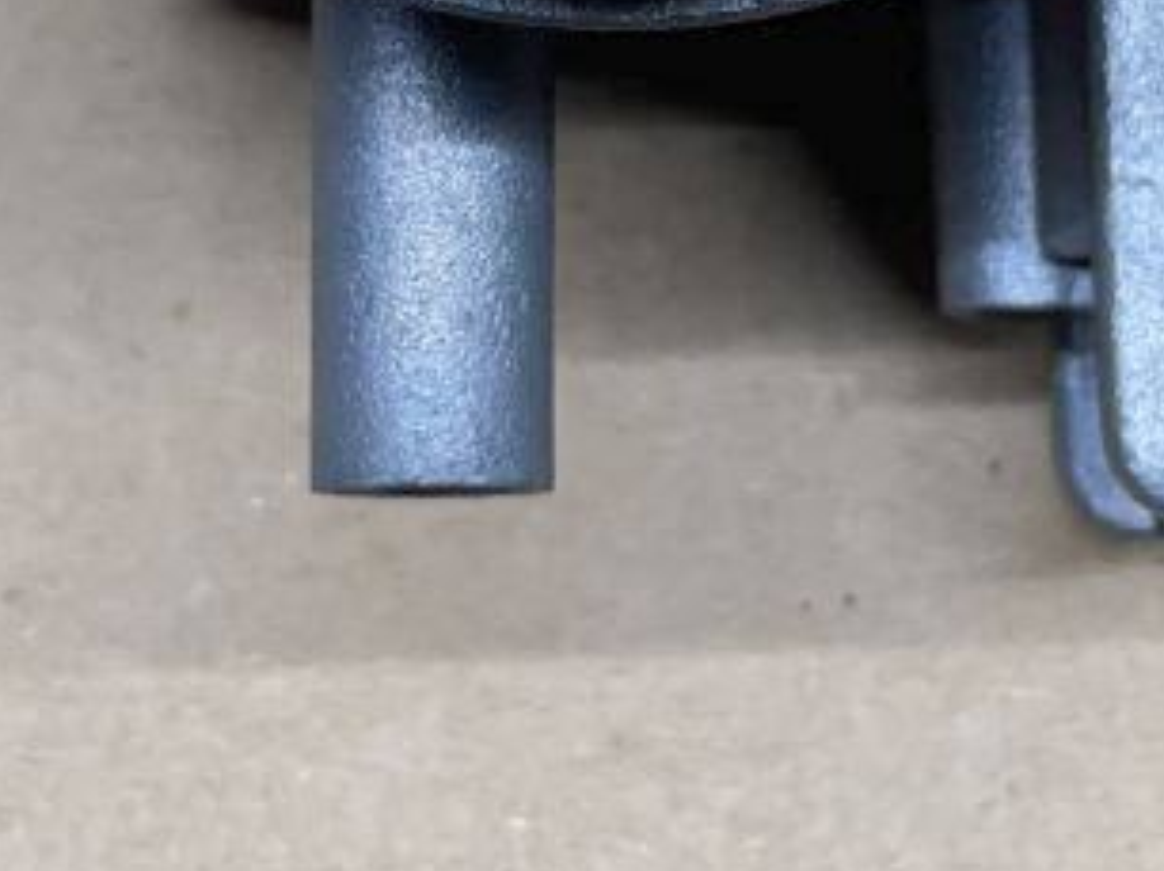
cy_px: -437
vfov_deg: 13.6
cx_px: 616
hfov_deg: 19.3
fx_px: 3427
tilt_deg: -71.4
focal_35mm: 102
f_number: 1.6
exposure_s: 1/100
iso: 80
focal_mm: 4.2
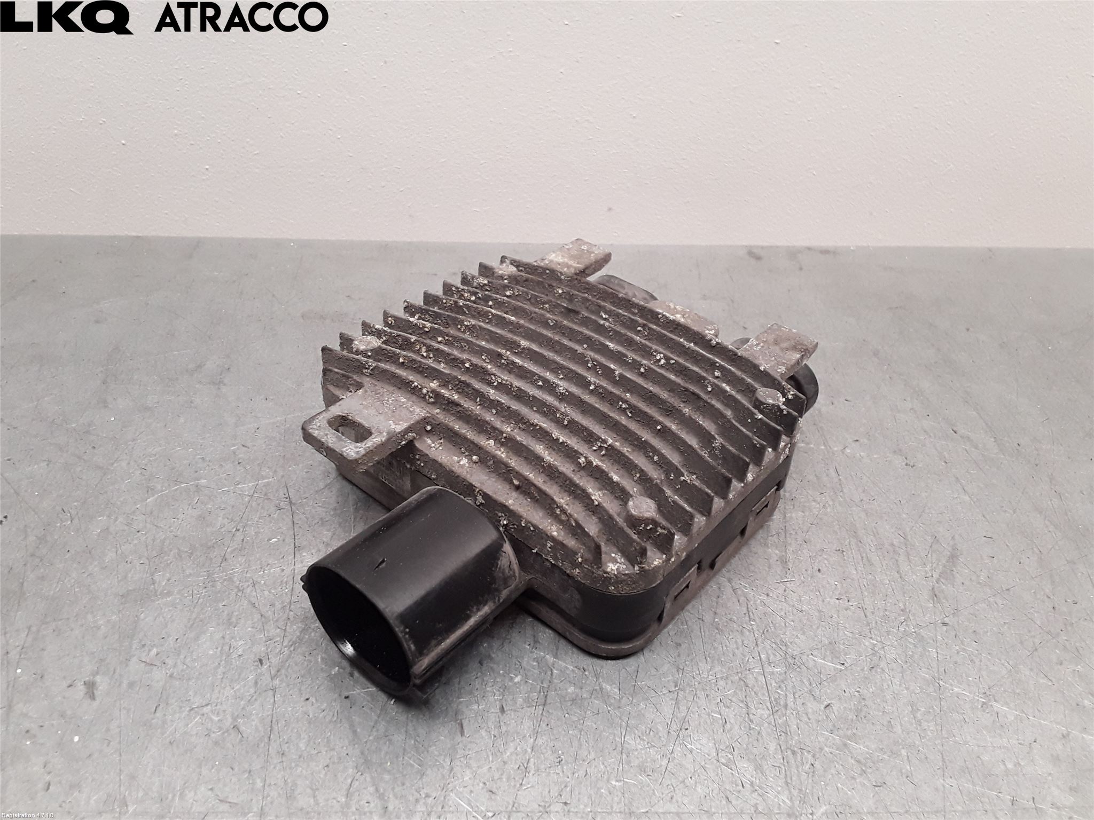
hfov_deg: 63.4
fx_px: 885
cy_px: 410
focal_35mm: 28
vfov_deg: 49.7
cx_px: 547
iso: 100
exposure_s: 1/100
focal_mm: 2.91
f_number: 1.9
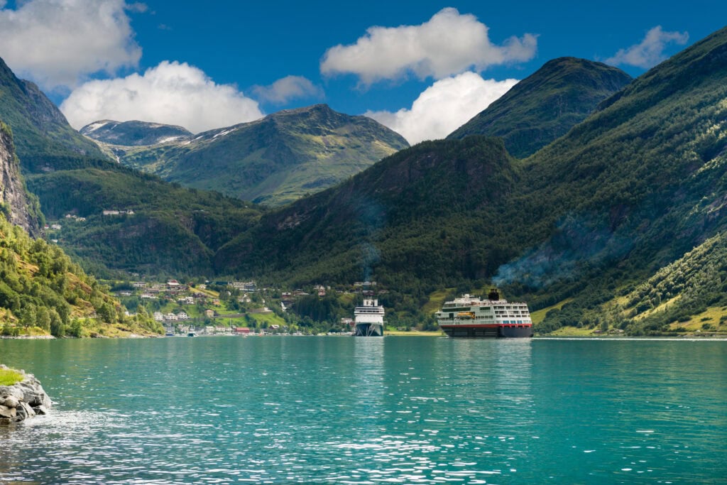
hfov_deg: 30.5
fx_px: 1333
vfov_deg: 20.6
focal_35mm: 66
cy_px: 242
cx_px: 364
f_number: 8
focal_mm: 66
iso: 100
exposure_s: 1/160
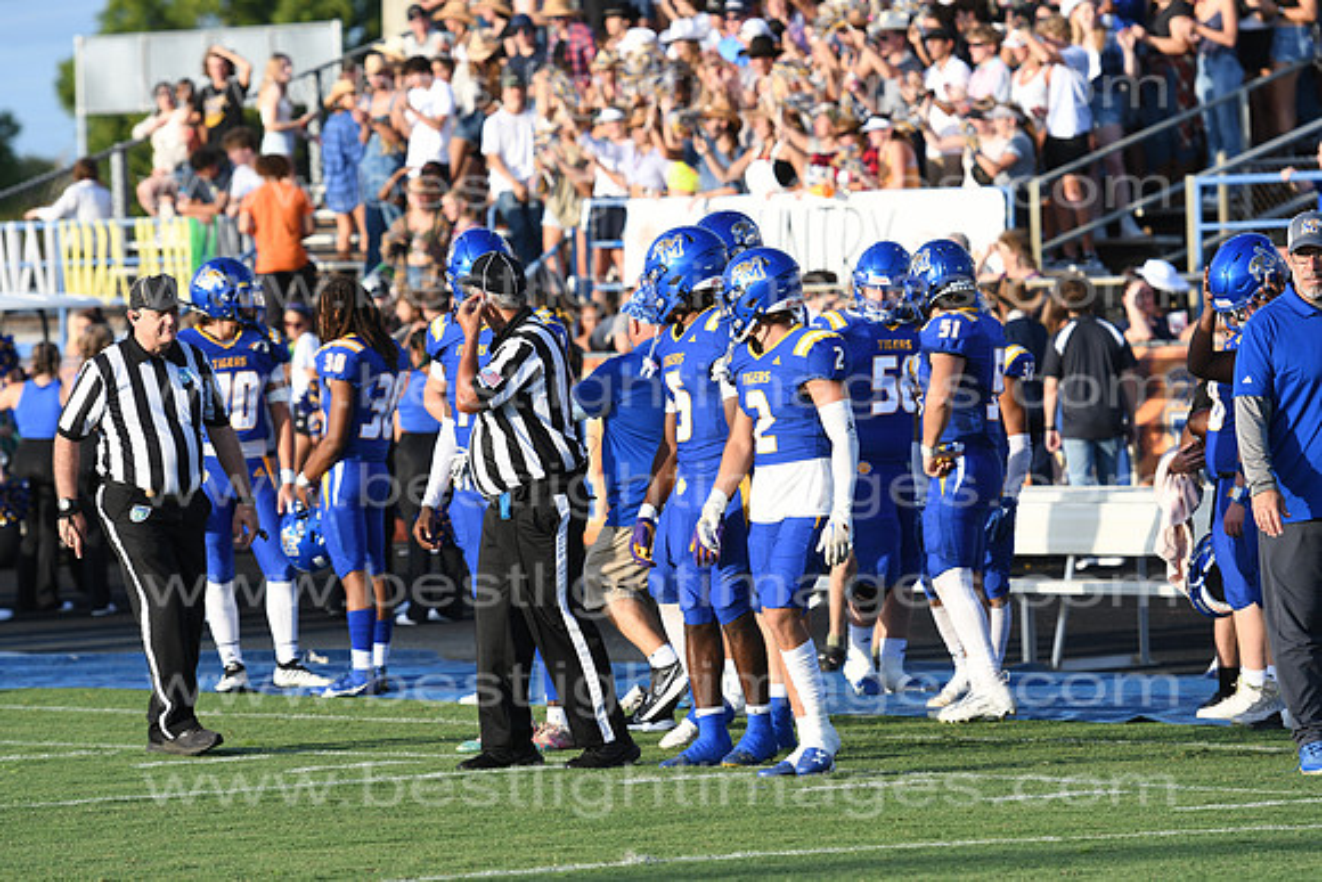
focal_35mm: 232
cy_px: 441
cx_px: 661
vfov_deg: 5.9
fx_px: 8540
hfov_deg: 8.9
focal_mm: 155
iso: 110
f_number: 5.6
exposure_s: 1/500
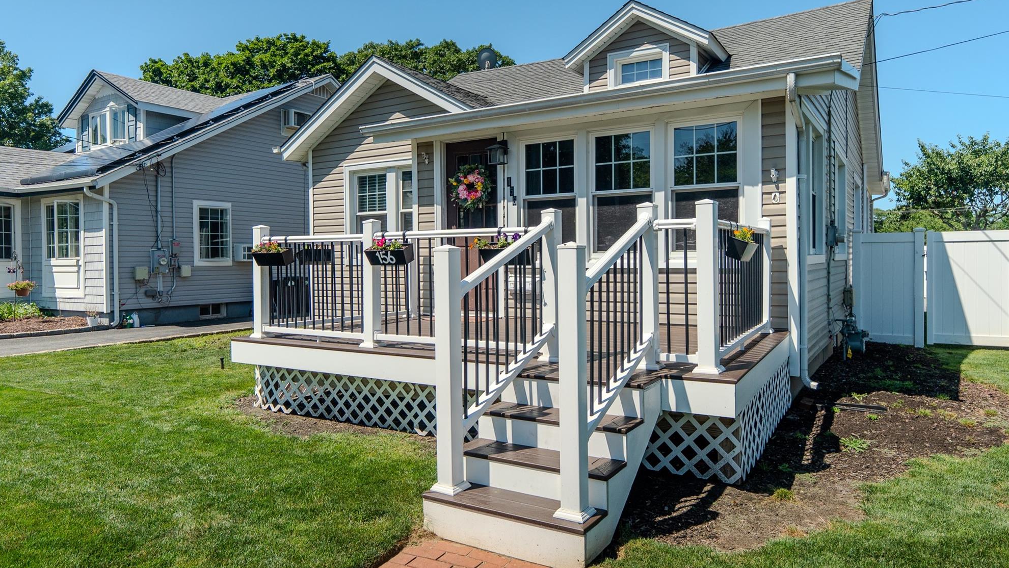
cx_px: 513
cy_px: 272
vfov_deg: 44.4
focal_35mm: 26
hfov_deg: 71.9
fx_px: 696
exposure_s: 1/125
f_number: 5.6
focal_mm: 16
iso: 100
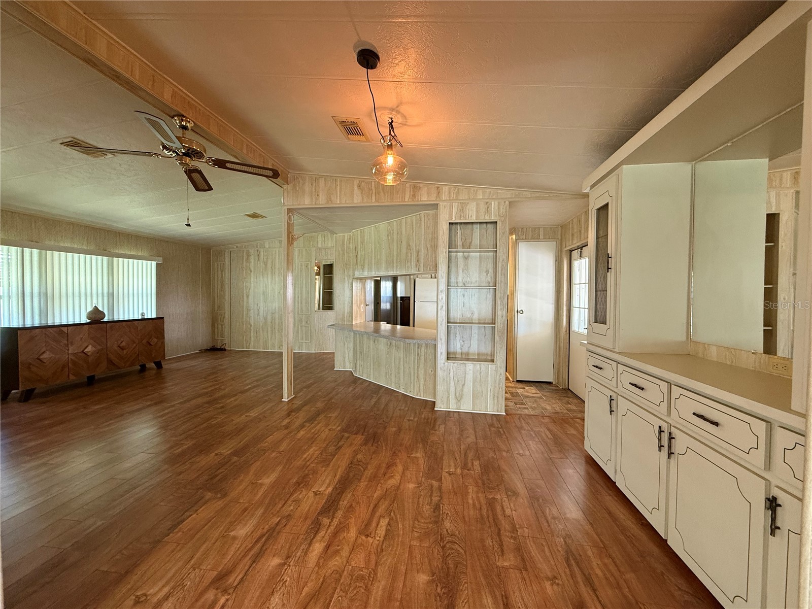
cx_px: 406
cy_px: 304
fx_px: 328
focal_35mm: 14
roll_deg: -1.6
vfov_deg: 85.7
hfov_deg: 102.1
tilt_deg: -1.0
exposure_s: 1/60
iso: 320
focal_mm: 2.22
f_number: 2.2
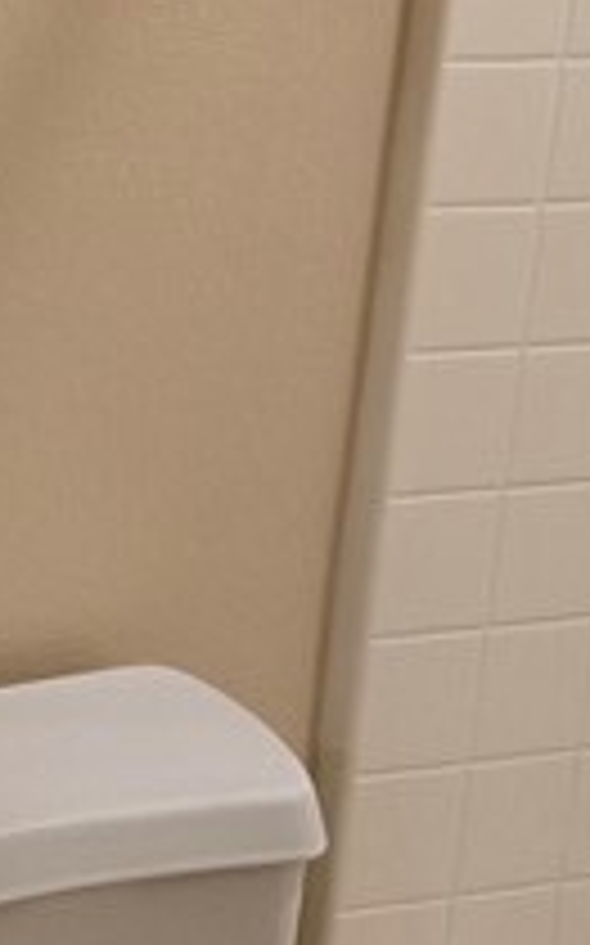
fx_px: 3066
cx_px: -892
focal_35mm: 119
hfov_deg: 9.6
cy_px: 90
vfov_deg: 17.3
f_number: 1.8
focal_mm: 5.4
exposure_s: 1/120
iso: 500
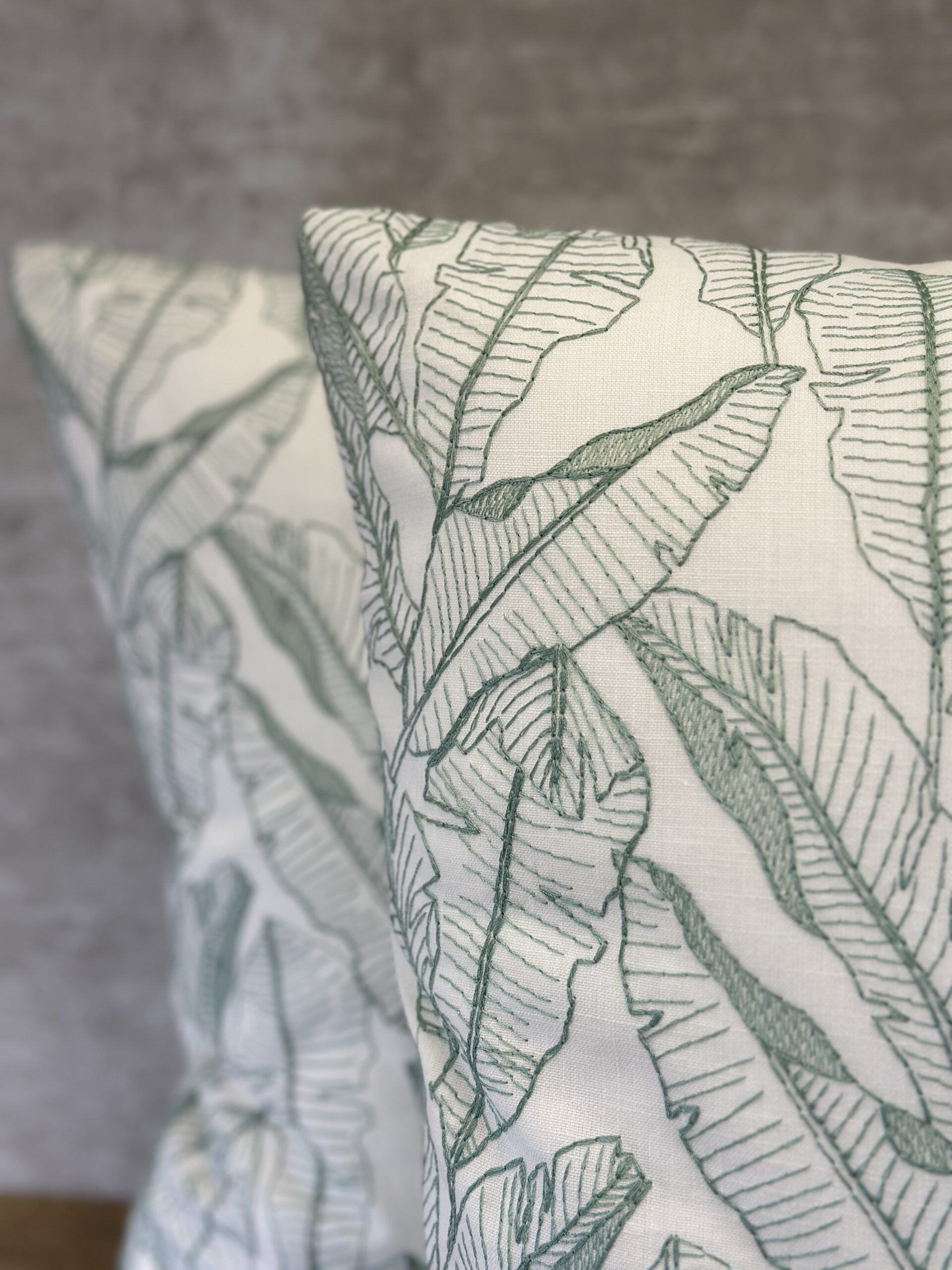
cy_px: 635
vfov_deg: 39.7
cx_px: 476
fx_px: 1760
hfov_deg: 30.3
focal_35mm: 48
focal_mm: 6.86
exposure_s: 1/264
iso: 80
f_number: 1.78
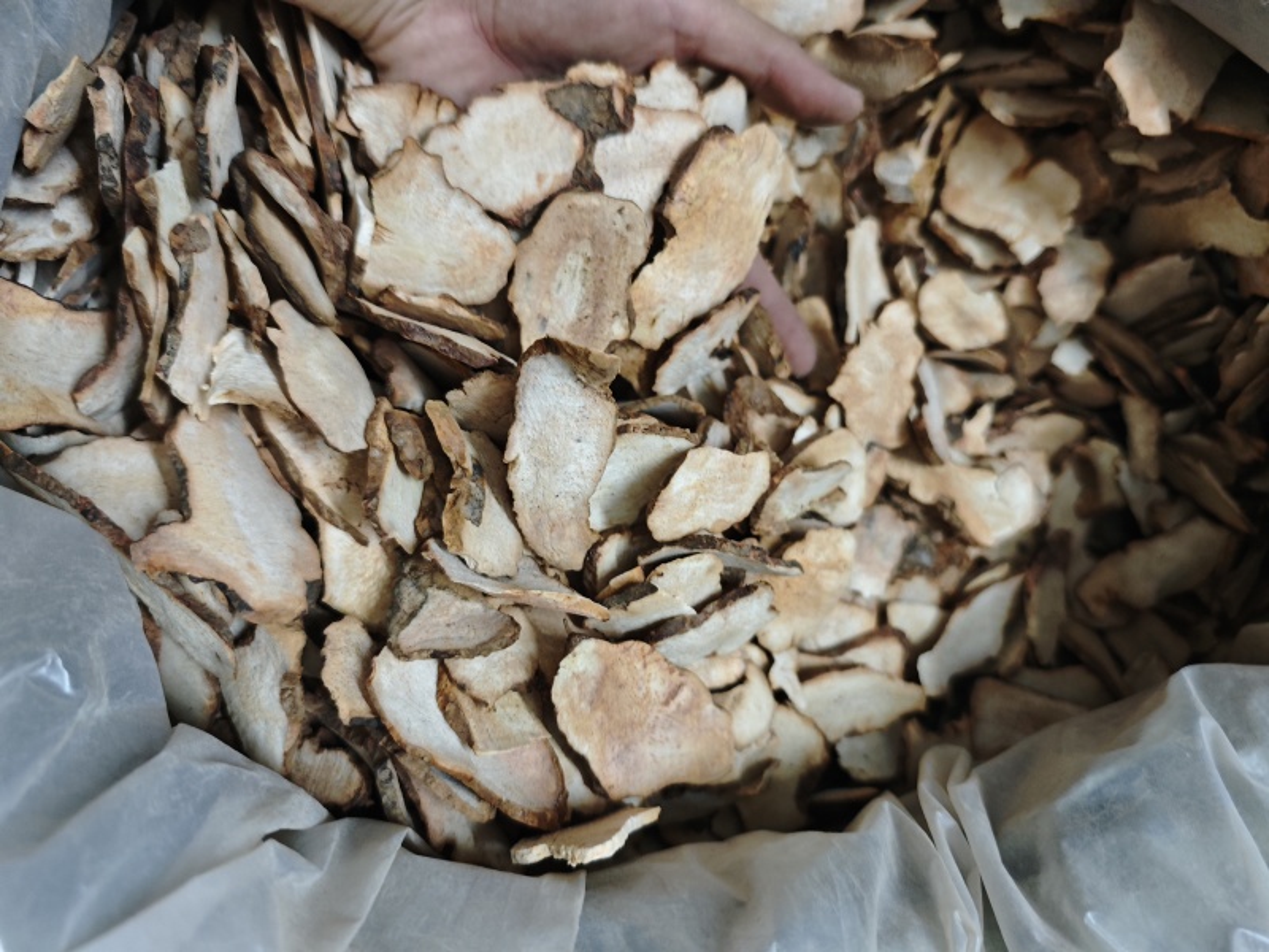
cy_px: 476
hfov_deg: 73.9
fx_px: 843
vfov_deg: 58.9
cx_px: 634
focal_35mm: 23
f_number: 1.42
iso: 1000
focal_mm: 6.68
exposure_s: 1/50
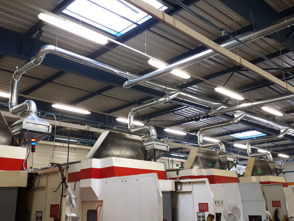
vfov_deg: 51.4
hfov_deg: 65.3
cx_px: 147
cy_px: 110
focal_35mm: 27
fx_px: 229
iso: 125
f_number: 1.9
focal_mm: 3.6
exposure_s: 1/33
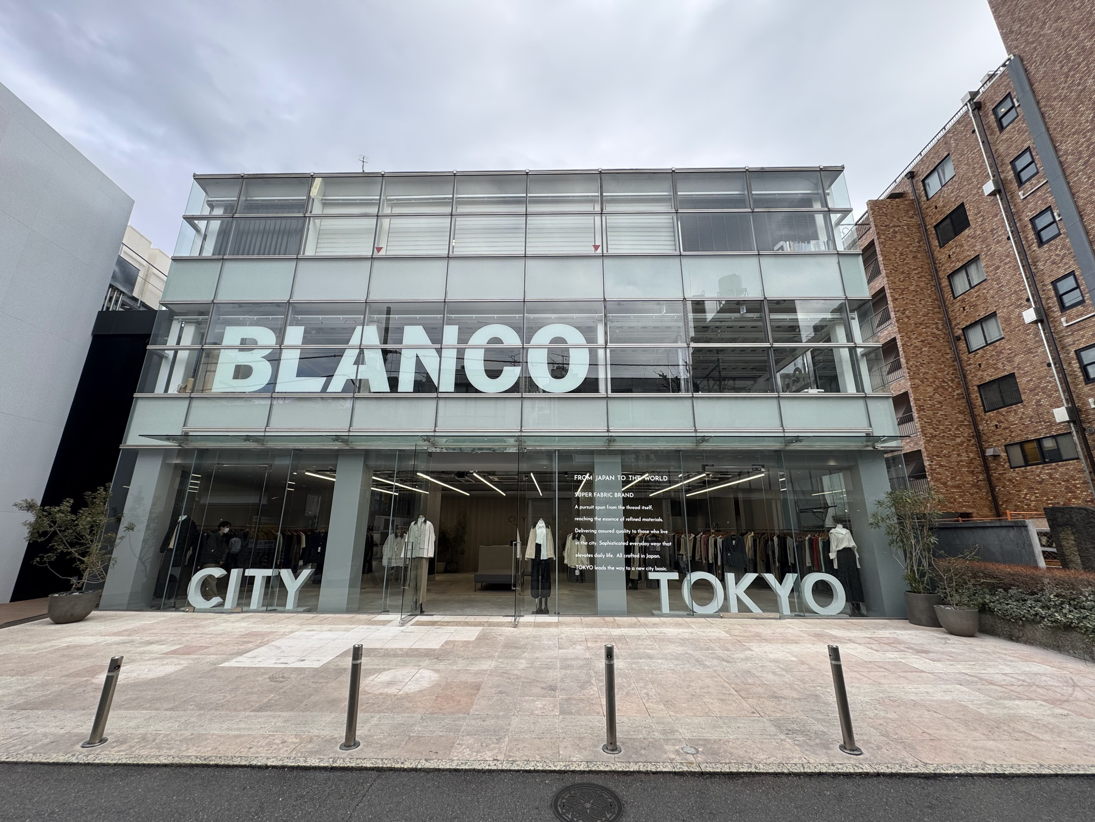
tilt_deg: +14.9
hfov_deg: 102.1
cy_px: 411
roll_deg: -0.1
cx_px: 548
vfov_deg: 85.7
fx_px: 443
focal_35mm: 14
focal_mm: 2.22
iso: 40
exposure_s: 1/403
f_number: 2.2
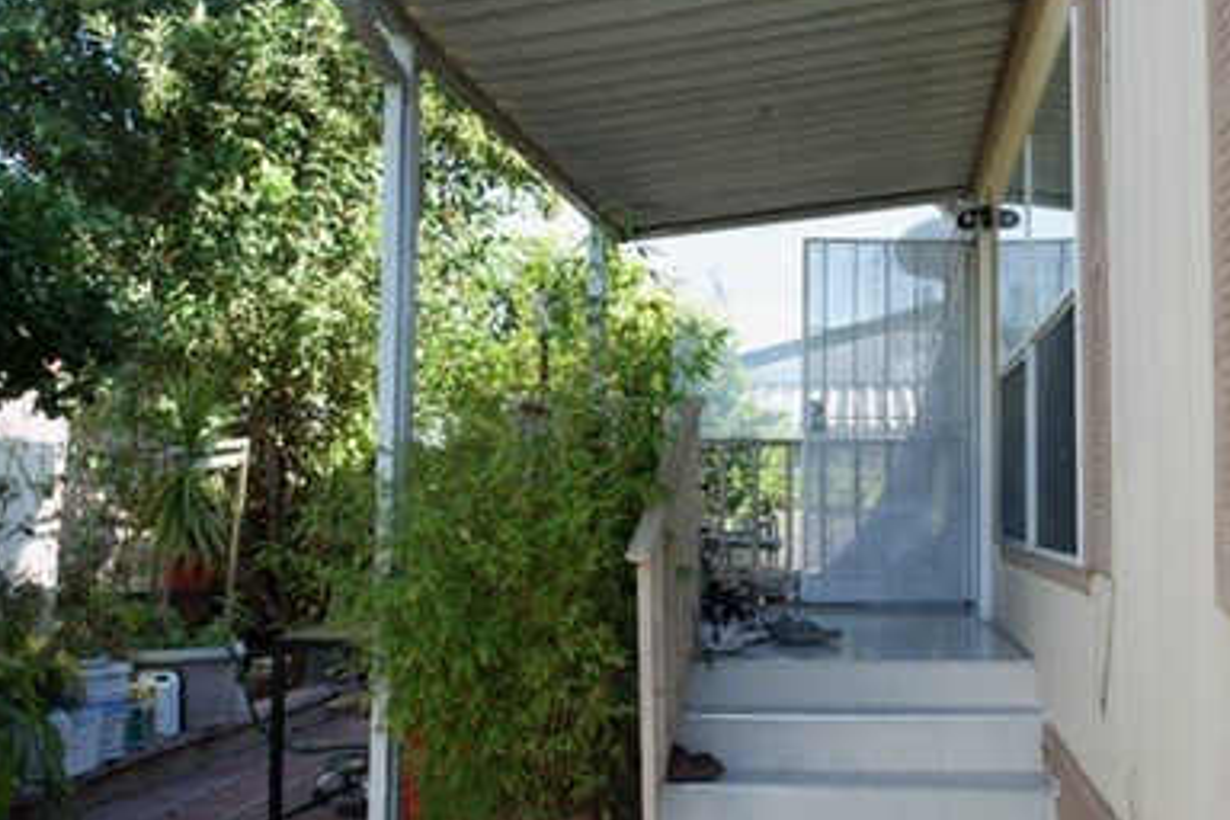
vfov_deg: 33.4
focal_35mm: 40
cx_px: 855
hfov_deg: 47.4
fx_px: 1367
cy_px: 408
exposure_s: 1/60
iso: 100
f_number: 6.3
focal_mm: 24
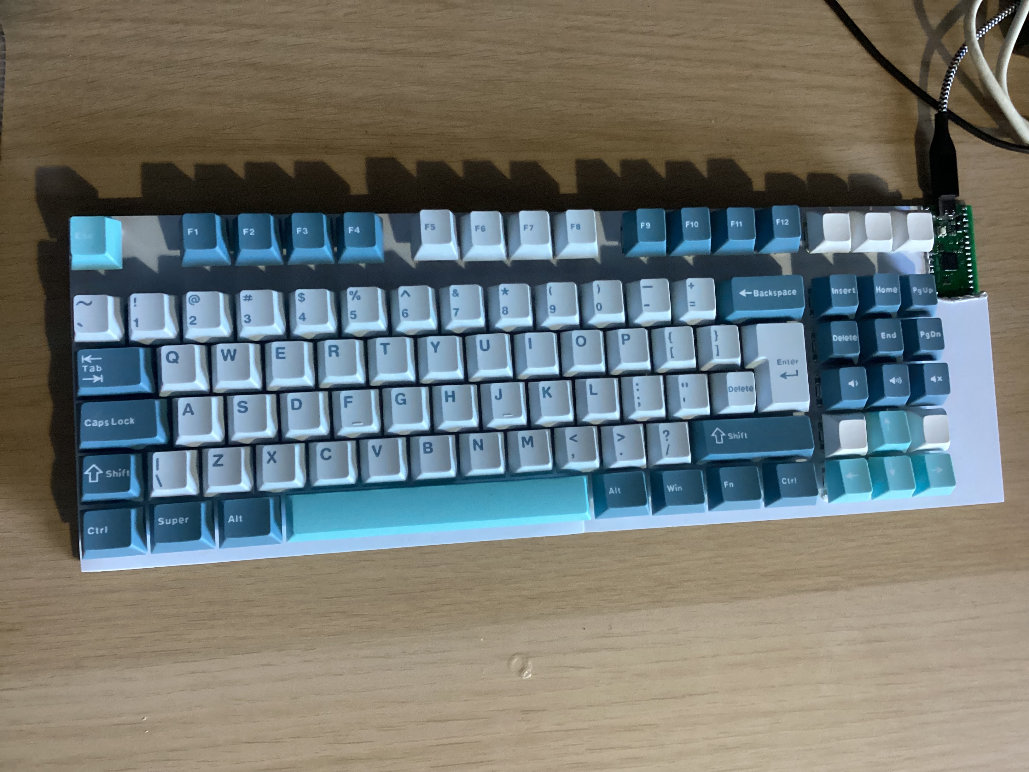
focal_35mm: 31
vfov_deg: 45.4
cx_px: 514
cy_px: 386
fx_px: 922
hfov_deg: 58.4
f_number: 2.4
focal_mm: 3.3
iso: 320
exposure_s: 1/40
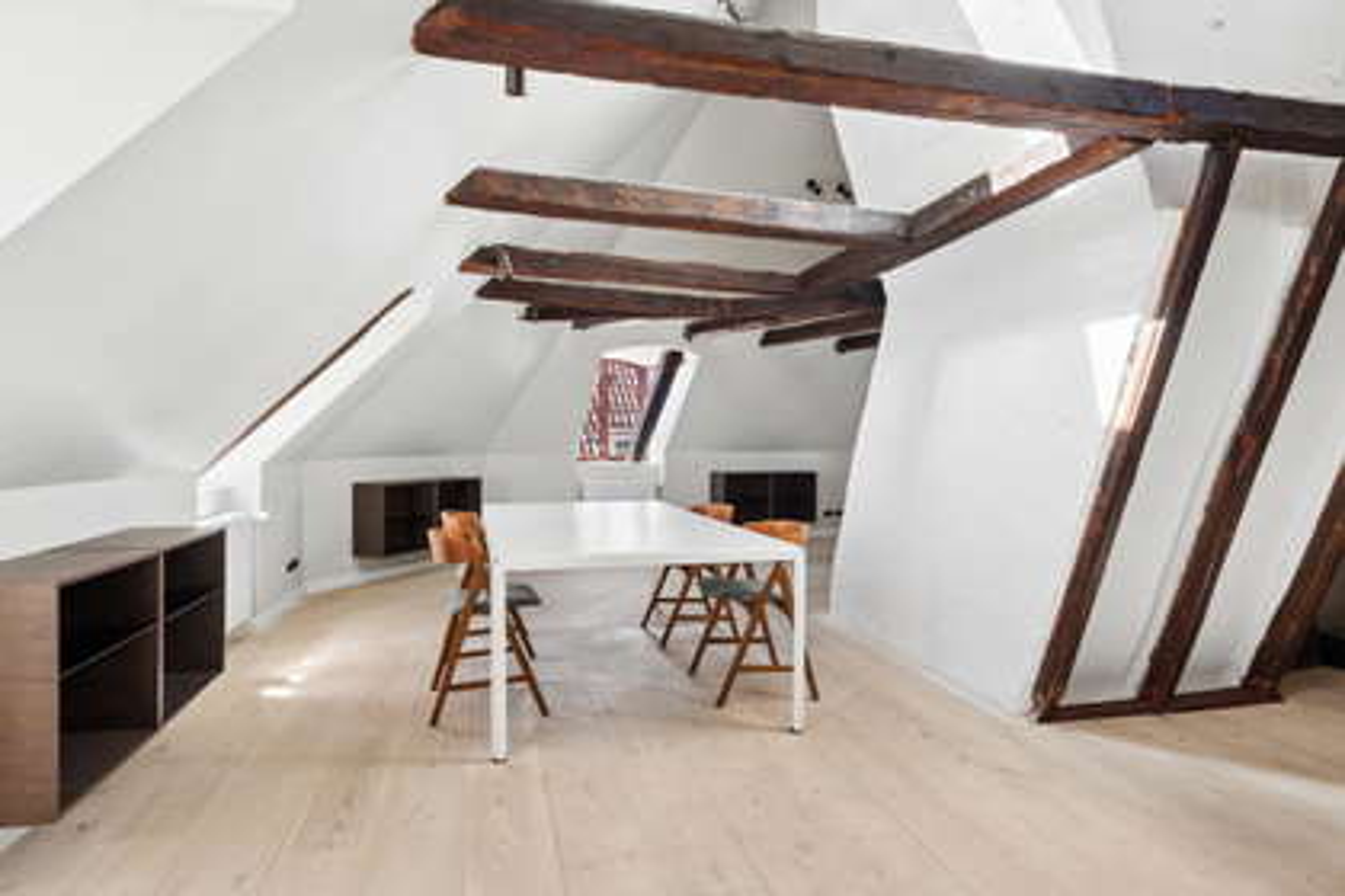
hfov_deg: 81.2
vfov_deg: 59.5
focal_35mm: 21
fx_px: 785
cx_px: 672
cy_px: 448
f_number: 8
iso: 200
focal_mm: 14
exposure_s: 1/13
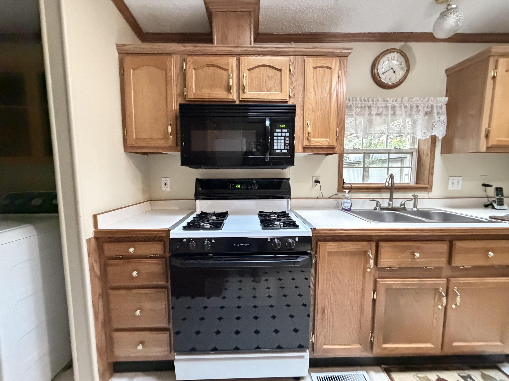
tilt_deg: -4.8
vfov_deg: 85.7
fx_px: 206
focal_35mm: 14
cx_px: 254
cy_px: 190
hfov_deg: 102.1
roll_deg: +0.2
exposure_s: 1/40
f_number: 2.2
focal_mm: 2.22
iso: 1250
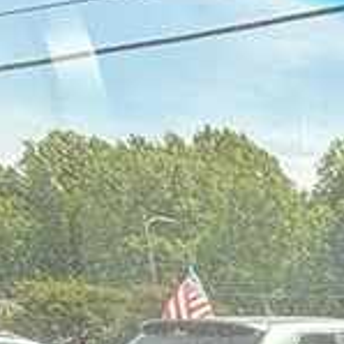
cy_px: 706
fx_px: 956
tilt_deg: -20.5
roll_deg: -1.6
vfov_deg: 15.7
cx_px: 827
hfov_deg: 14.1
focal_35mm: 85
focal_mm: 2.22
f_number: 2.2
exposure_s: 1/198
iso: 64
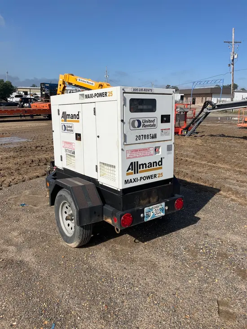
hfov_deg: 49.8
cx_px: 124
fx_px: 266
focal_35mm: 28
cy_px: 164
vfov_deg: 63.4
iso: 32
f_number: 1.8
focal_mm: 3.99
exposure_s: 1/3745
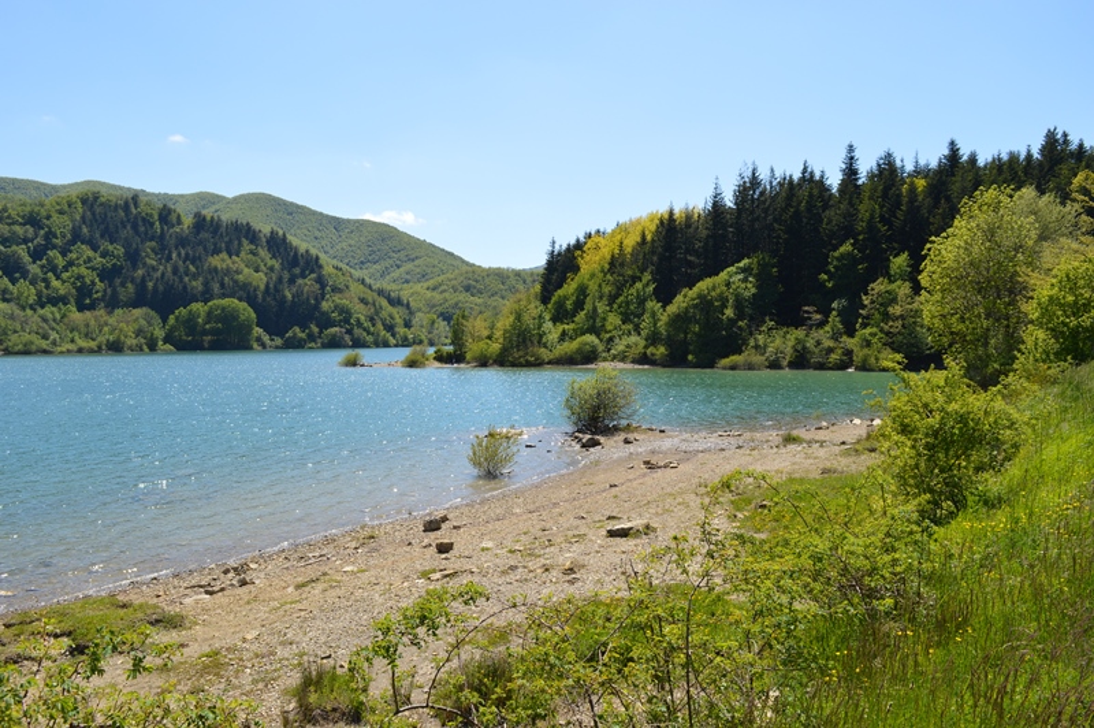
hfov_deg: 67.4
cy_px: 364
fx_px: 820
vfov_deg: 47.9
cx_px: 547
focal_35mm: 27
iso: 100
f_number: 8
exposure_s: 1/250
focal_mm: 18
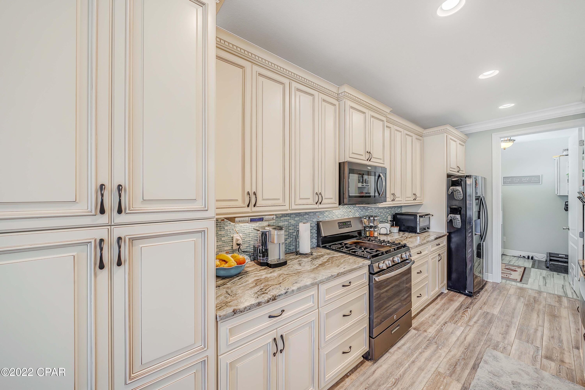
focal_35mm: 12
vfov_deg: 90.0
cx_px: 292
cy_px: 195
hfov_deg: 112.6
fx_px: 195
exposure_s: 1/8
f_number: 5.6
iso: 100
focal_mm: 12
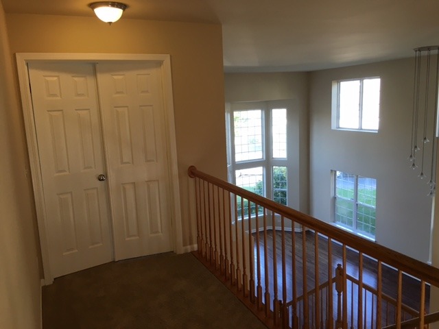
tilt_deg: -9.8
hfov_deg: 61.7
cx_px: 220
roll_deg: +2.3
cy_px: 164
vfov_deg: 48.2
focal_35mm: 29
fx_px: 368
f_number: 2.2
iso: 32
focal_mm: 4.15
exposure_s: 1/40
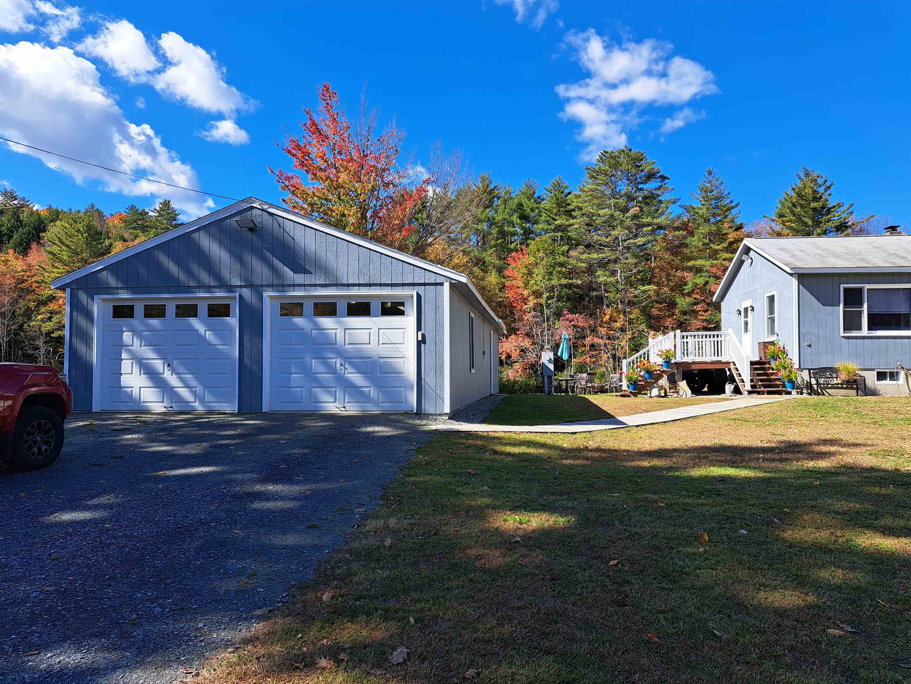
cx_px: 456
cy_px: 342
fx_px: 632
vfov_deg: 56.8
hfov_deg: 71.6
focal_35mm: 24
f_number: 1.8
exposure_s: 1/850
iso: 50
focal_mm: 5.23
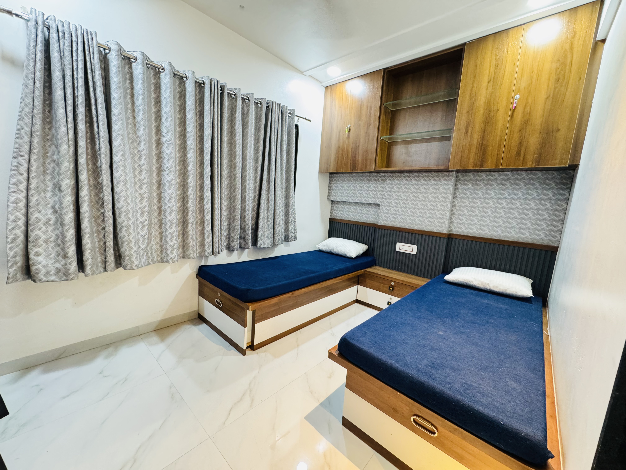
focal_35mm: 14
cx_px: 313
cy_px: 235
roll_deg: -4.0
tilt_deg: -7.7
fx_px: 253
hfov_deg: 102.1
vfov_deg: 85.7
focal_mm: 2.22
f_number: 2.2
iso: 500
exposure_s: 1/50
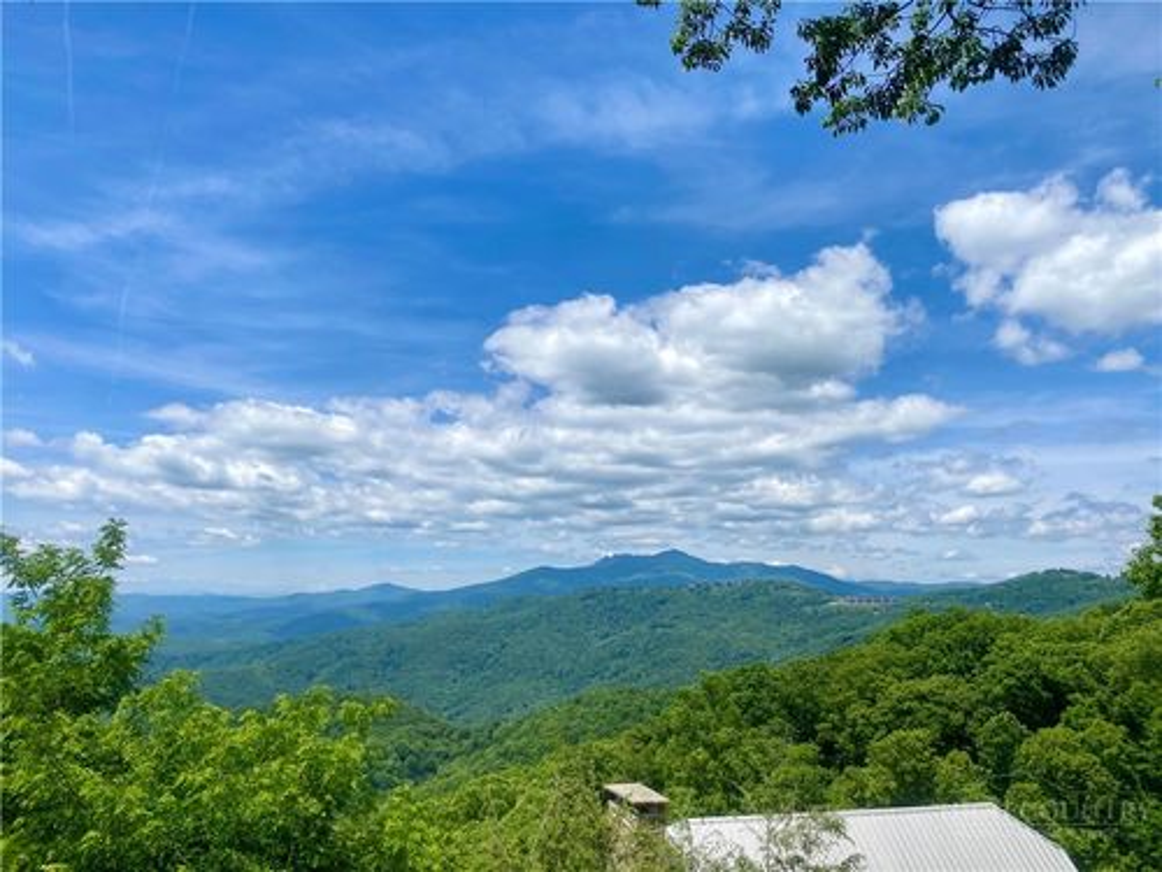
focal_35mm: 26
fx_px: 873
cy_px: 436
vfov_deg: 53.1
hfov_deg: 67.3
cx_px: 581
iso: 32
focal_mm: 4.25
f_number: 1.8
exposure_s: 1/3984
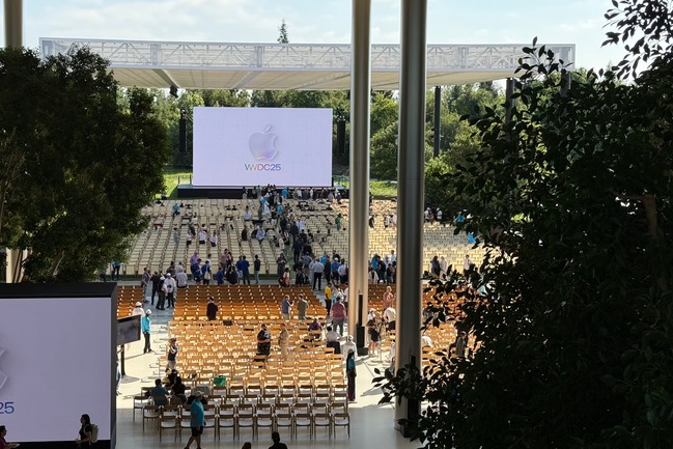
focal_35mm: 60
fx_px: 1122
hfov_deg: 33.3
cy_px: 180
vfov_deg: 22.6
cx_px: 290
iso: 64
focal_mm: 6.76
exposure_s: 1/2494
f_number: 1.78
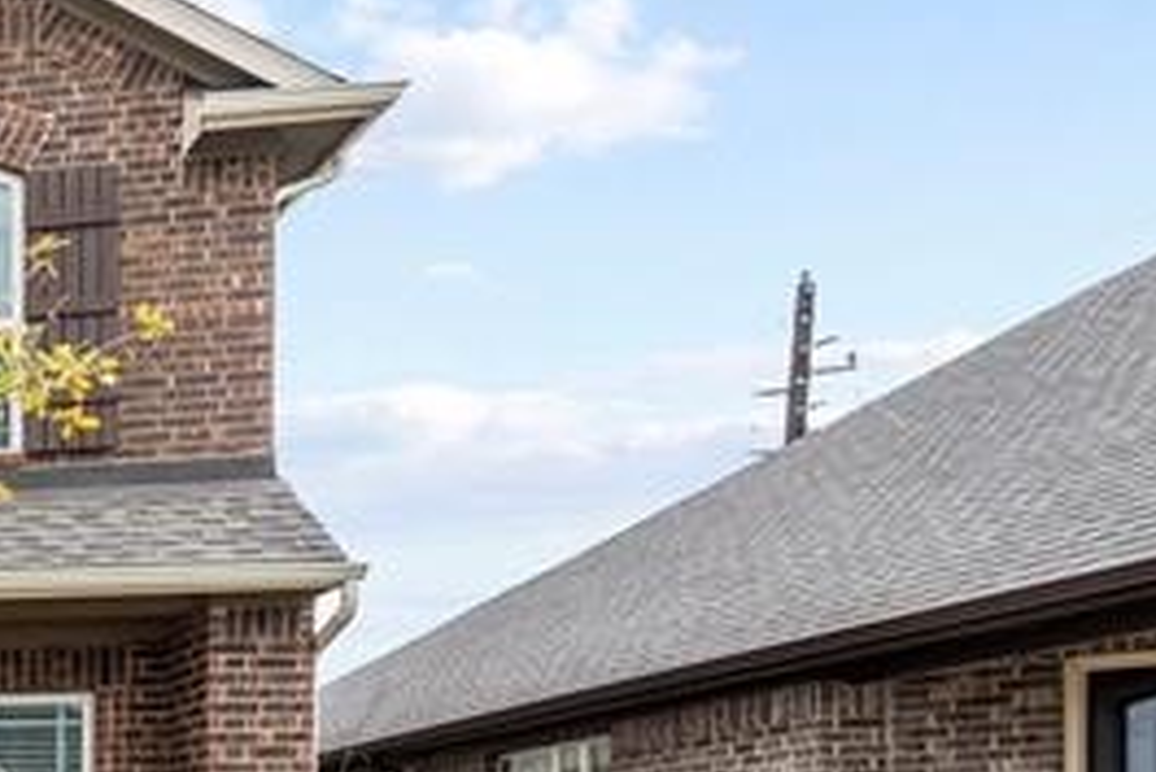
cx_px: -855
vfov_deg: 23.3
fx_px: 1735
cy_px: 883
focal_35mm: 54
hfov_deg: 23.0
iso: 100
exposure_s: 1/160
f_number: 8
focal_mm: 14
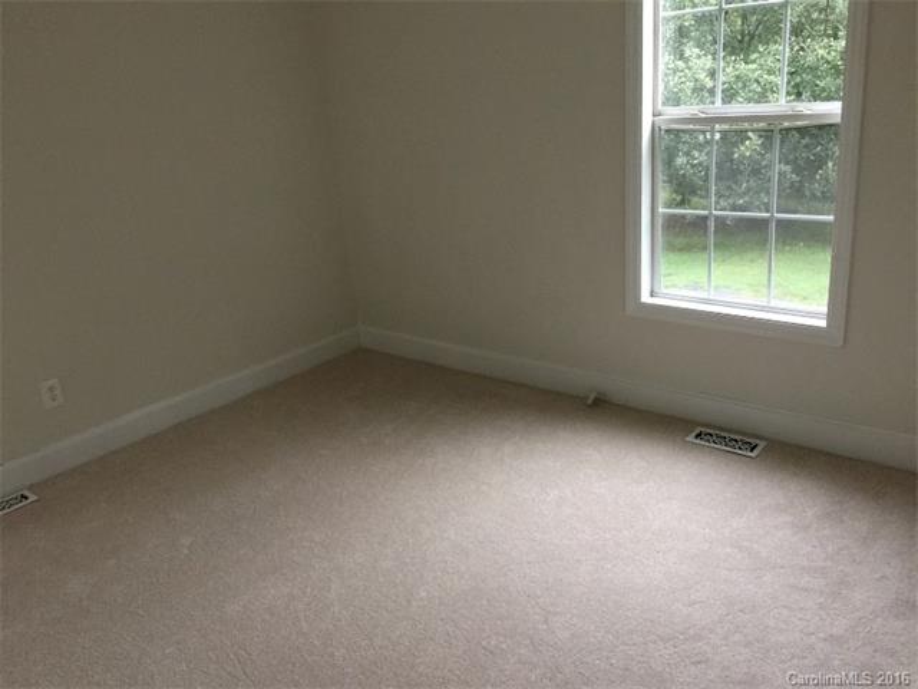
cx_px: 459
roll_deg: +4.6
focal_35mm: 29
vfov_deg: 48.2
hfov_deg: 61.7
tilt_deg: -19.4
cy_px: 344
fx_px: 769
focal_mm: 4.15
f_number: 2.2
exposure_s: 1/10
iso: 100
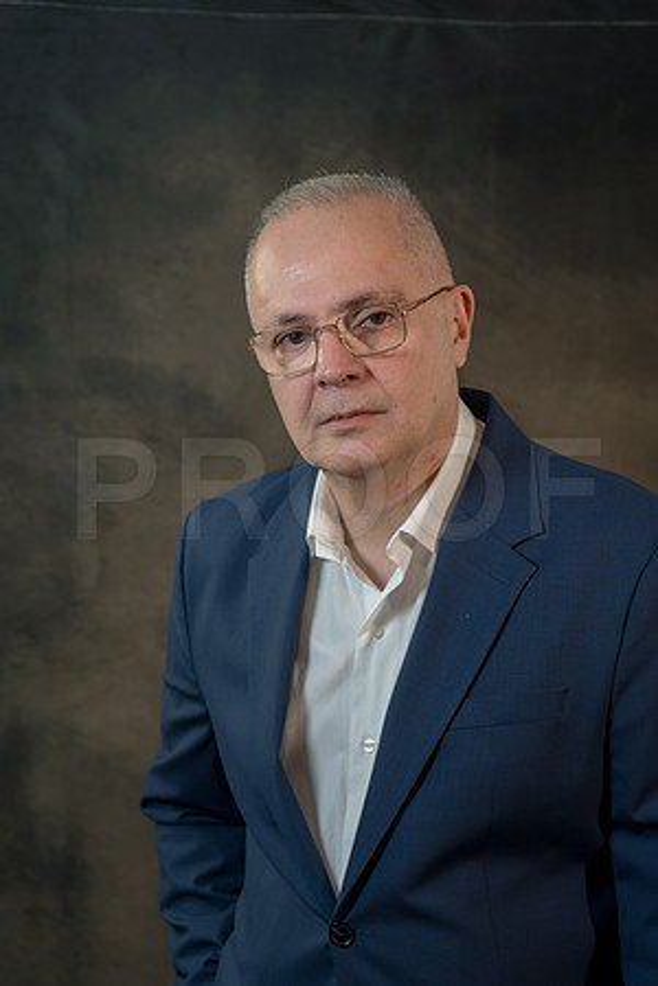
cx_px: 329
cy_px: 493
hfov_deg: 14.6
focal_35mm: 94
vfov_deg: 21.7
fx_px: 2577
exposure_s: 1/100
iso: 250
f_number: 5
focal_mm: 94
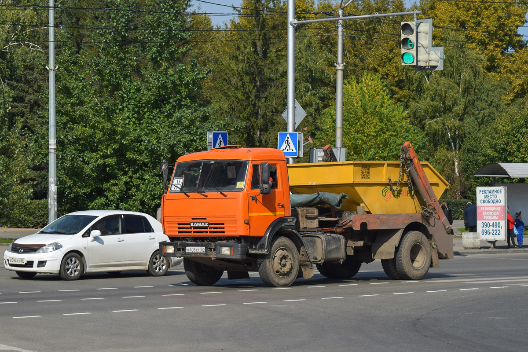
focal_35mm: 82
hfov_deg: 24.6
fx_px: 1210
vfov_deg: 16.6
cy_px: 176
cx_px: 264
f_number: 7.1
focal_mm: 55
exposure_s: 1/1250
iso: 200
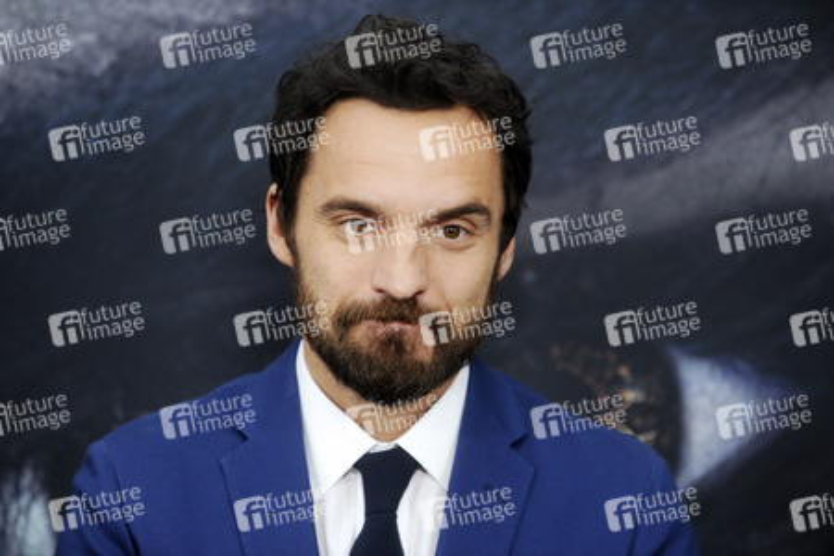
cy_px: 278
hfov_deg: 11.7
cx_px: 417
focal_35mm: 175
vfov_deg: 7.8
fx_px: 4054
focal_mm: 175
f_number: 4
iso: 1600
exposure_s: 1/800
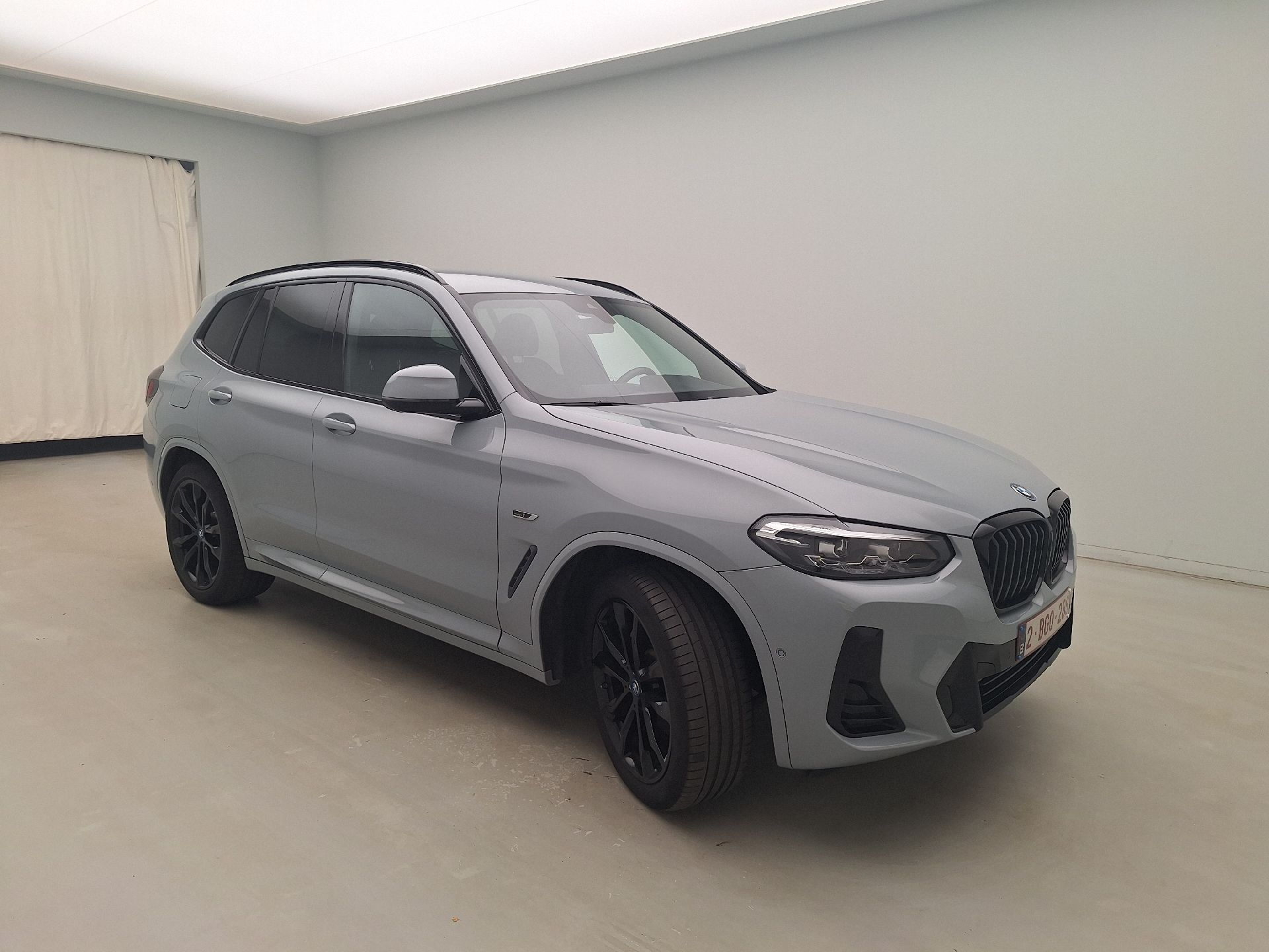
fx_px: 843
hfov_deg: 73.9
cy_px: 476
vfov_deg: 58.9
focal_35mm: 23
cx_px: 634
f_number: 1.8
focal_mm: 5.54
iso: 40
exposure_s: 1/178
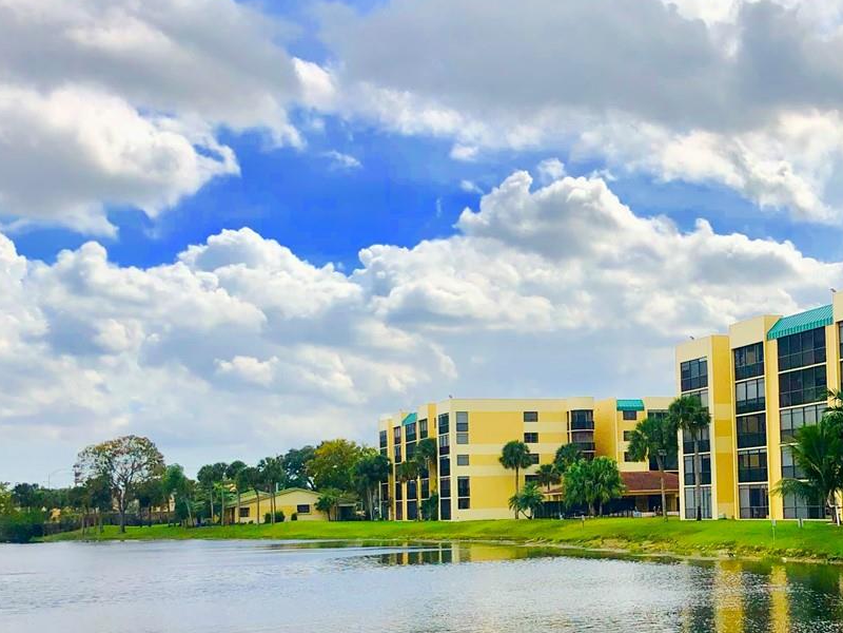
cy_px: 456
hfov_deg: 33.7
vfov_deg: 25.9
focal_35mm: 56
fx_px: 1364
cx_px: 617
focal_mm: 4
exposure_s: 1/4878
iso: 20
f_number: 1.8
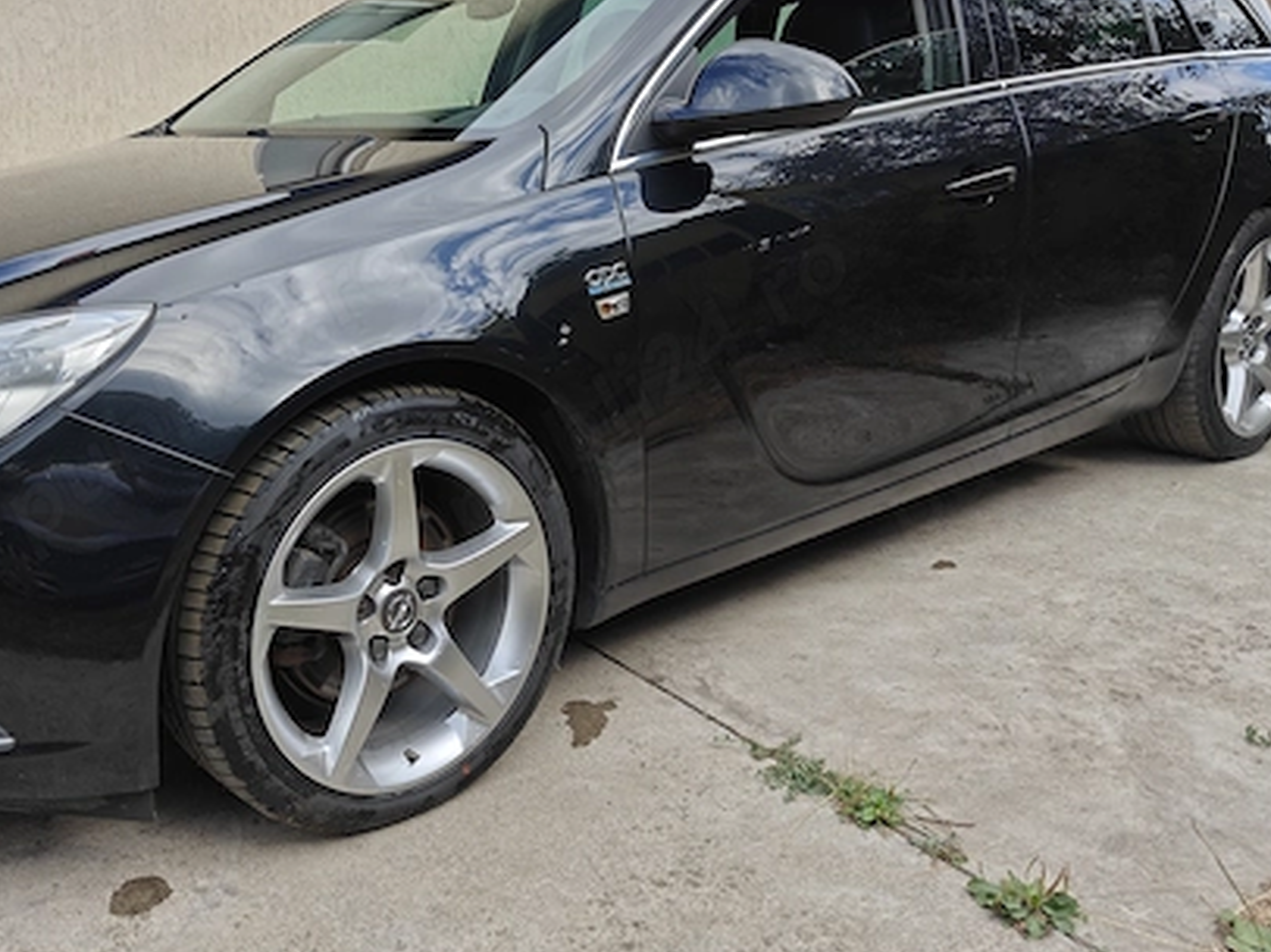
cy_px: 423
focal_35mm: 34
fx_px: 1248
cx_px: 426
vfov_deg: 41.7
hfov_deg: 53.0
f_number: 1.6
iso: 64
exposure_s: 1/292
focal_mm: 6.06
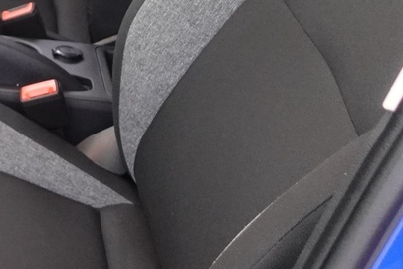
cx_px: -254
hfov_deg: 18.1
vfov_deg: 14.2
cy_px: 57
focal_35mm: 96
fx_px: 1075
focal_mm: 9.4
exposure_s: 1/13
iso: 800
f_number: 1.8
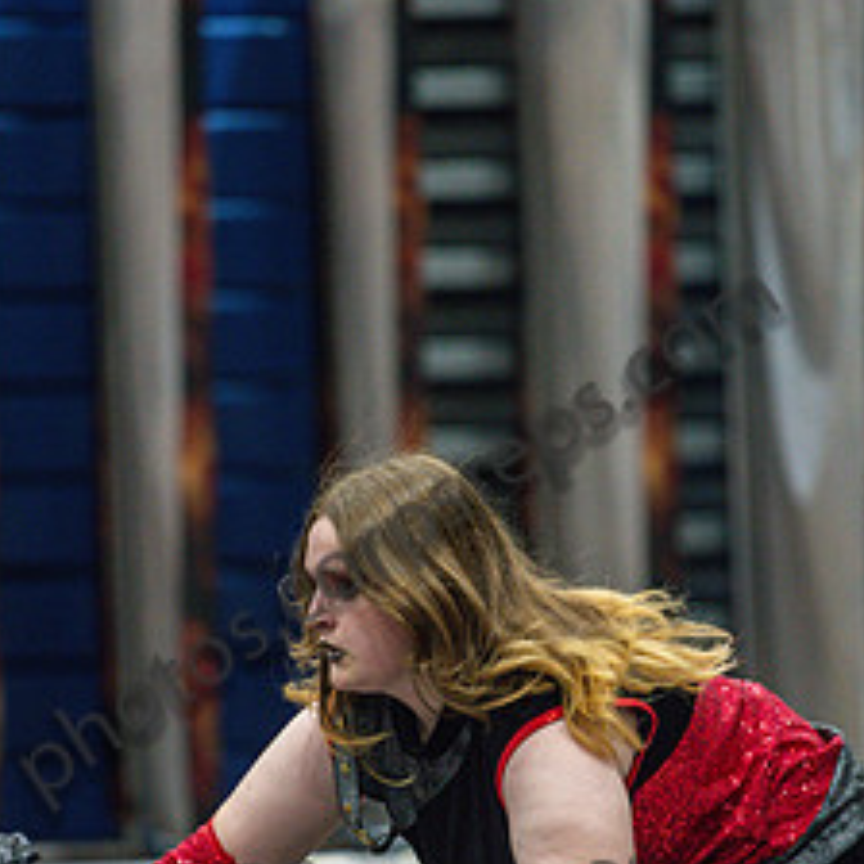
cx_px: 436
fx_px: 9658
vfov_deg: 5.1
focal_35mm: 342
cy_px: 540
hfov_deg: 5.1
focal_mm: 200
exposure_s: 1/500
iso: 6400
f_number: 4
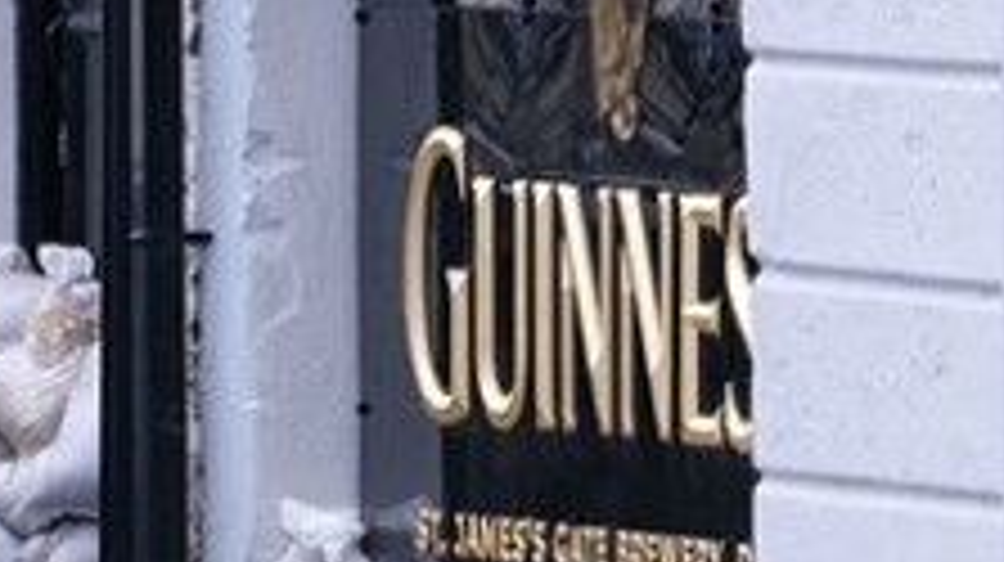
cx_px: -923
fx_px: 23621
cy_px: -135
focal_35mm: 888
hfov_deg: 2.4
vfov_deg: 1.4
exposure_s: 1/250
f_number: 5.6
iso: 400
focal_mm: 140
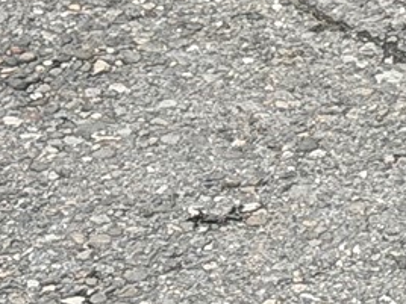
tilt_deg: -16.7
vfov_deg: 4.0
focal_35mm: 361
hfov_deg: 5.4
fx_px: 4234
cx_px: 745
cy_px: -672
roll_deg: +3.3
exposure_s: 1/1456
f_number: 1.78
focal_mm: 6.76
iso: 80
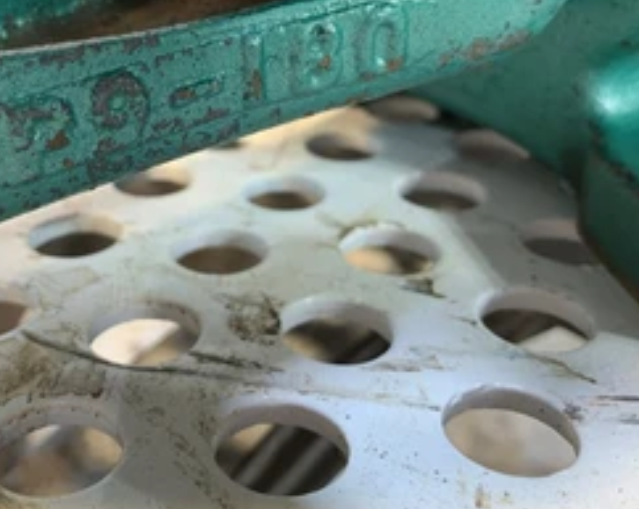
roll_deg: -0.5
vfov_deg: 35.1
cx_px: 219
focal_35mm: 42
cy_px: 156
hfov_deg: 43.3
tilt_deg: -23.7
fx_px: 793
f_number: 1.8
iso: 64
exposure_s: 1/60
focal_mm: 4.25
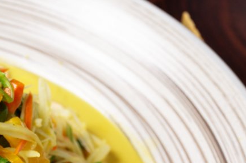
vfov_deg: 10.1
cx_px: -47
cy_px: 206
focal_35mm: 133
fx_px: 908
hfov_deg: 14.9
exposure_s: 1/640
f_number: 8
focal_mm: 48
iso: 1000
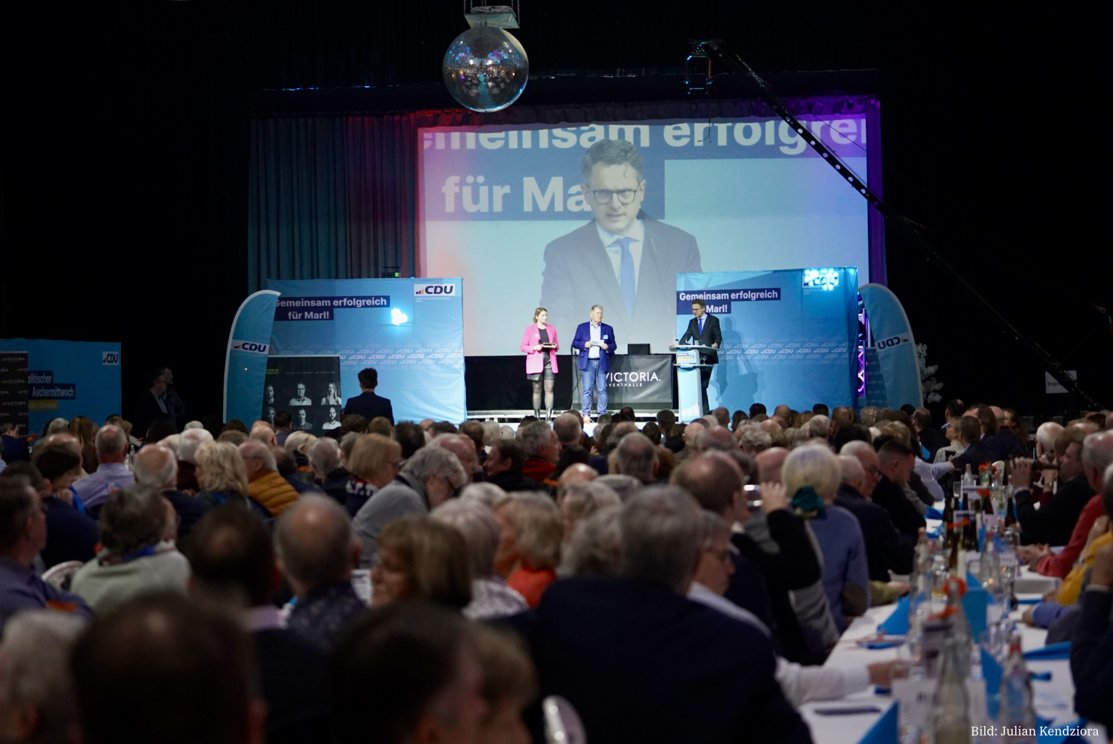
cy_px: 372
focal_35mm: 84
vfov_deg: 16.3
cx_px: 556
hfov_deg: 24.2
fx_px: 2599
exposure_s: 1/160
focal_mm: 84
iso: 4000
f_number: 4
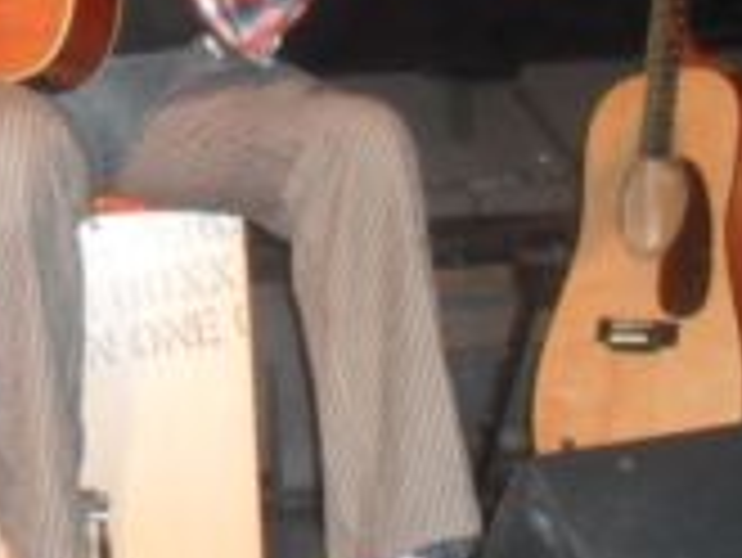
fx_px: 1823
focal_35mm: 85
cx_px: 324
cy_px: 45
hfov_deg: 23.0
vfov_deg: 17.1
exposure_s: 1/45
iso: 240
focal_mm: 6.3
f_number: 3.2
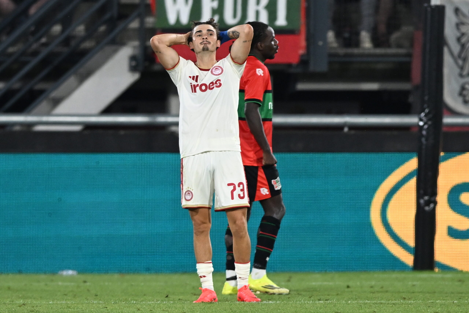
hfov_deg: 5.2
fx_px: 5211
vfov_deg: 3.4
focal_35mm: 400
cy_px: 156
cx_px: 234
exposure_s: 1/800
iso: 1250
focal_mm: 400
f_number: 3.2
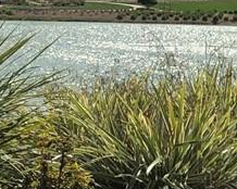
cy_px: 162
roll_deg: -1.7
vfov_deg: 7.7
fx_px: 1409
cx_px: 583
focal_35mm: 201
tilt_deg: -6.6
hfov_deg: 8.7
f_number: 1.8
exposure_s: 1/5348
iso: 20
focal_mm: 4
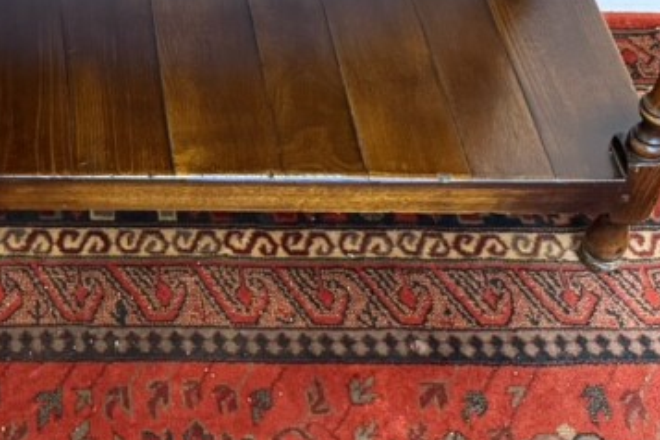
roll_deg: +0.3
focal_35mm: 84
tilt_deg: -39.5
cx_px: -28
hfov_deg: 23.0
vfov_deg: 15.5
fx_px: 1540
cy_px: -124
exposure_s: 1/50
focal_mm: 6.76
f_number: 1.78
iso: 320
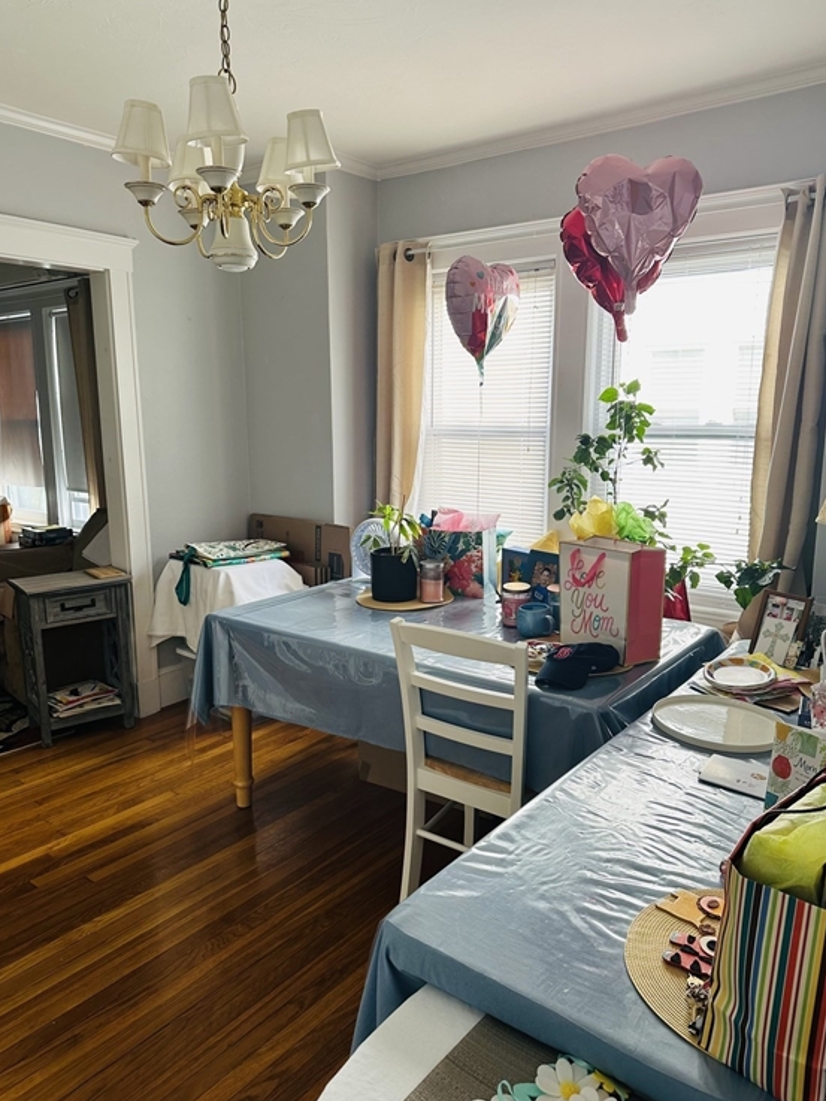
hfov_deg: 54.9
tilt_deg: -9.5
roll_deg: -0.5
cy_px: 568
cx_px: 420
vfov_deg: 69.4
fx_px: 795
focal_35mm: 25
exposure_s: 1/121
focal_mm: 6.86
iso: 64
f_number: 1.78
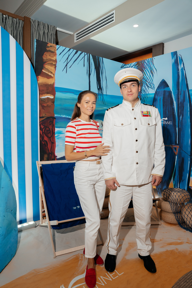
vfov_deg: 69.4
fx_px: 208
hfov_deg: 49.6
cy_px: 144
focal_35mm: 26
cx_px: 96
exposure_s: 1/200
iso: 500
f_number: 4.5
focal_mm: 26
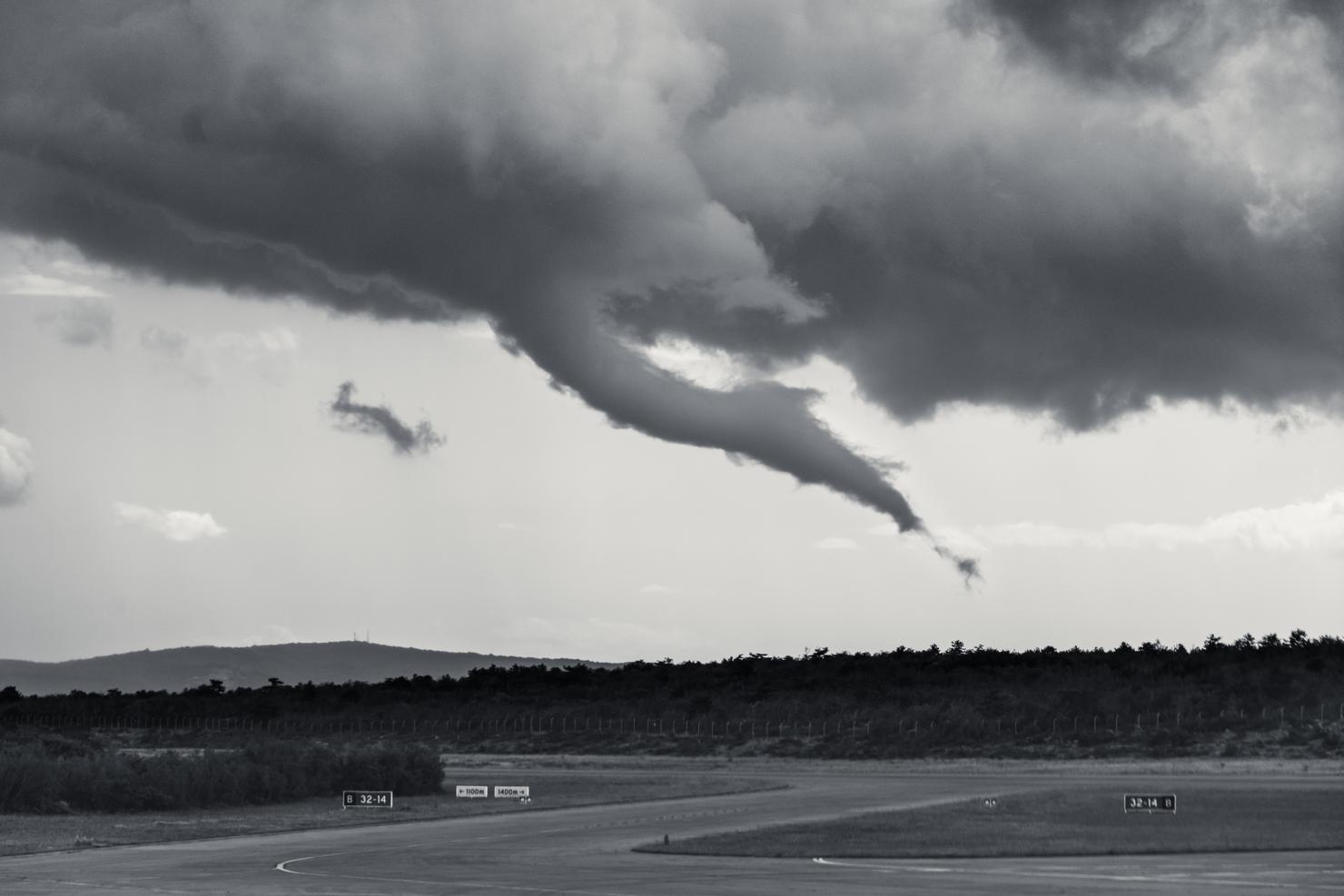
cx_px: 672
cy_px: 448
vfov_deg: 11.5
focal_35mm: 119
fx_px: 4443
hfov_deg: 17.2
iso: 640
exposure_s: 1/2000
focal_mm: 119
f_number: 5.6
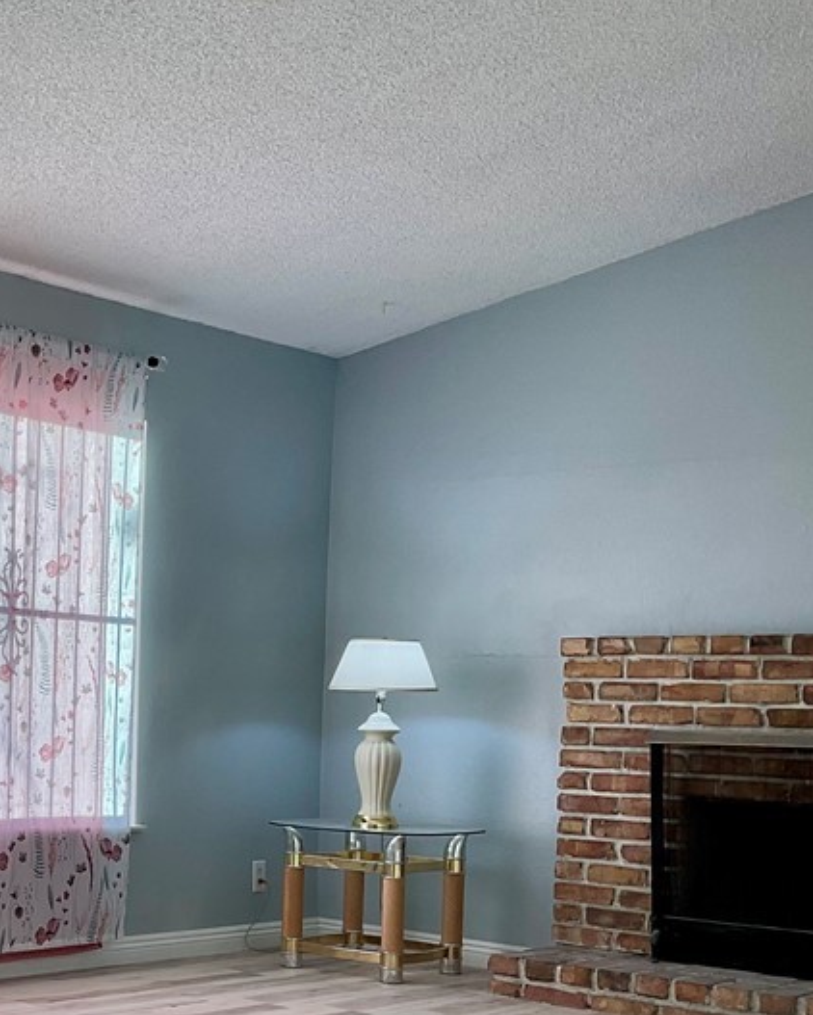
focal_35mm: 55
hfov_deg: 25.0
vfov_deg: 33.6
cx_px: -158
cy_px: 726
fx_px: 1653
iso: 16
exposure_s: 1/122
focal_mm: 3
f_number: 1.8
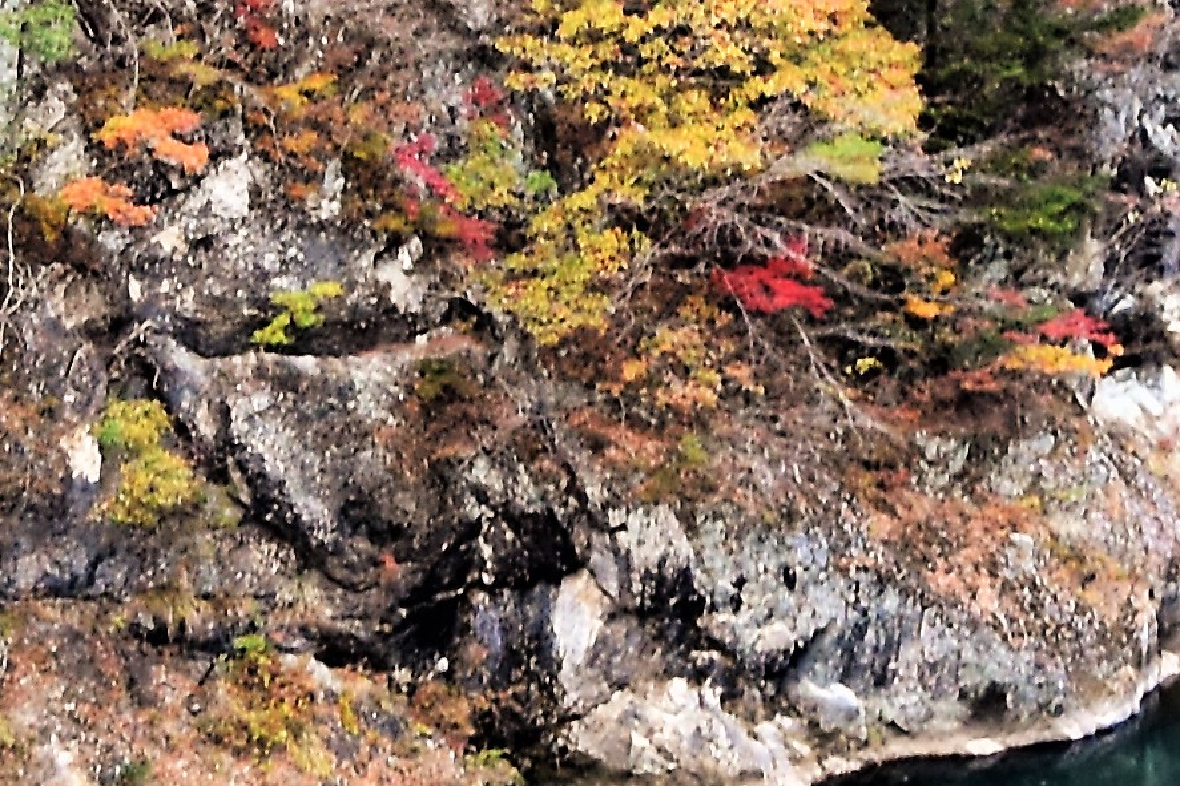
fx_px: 6652
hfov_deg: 10.1
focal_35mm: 203
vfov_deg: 6.7
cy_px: 43
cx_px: 563
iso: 400
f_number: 4.5
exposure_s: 1/80
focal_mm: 20
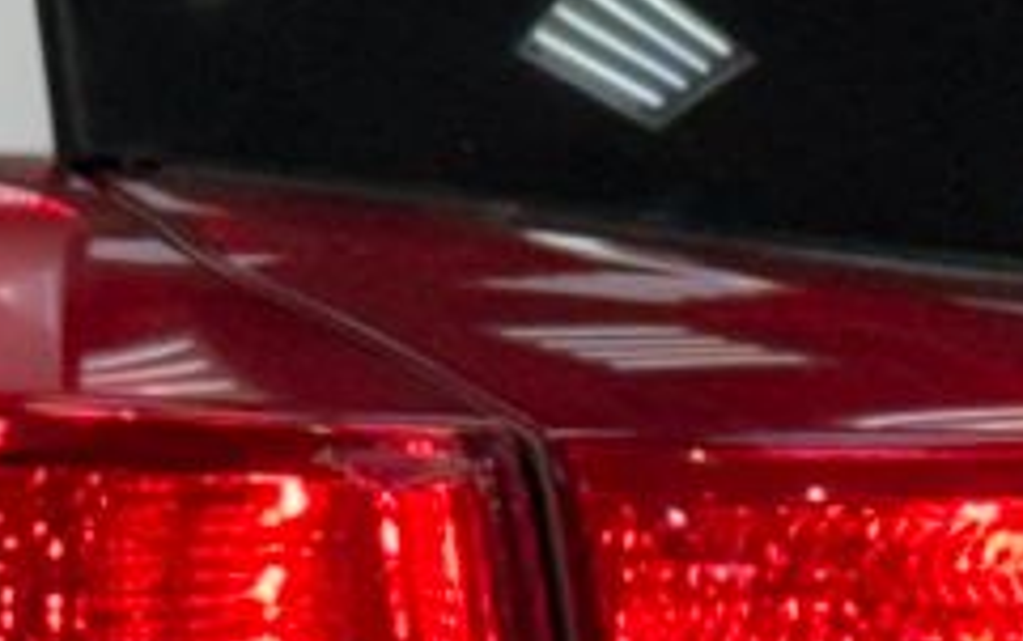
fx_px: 11299
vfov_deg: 3.2
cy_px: 1104
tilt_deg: -13.2
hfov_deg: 5.2
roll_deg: -0.5
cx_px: 1044
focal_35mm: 405
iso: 64
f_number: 1.78
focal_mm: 6.76
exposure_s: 1/120
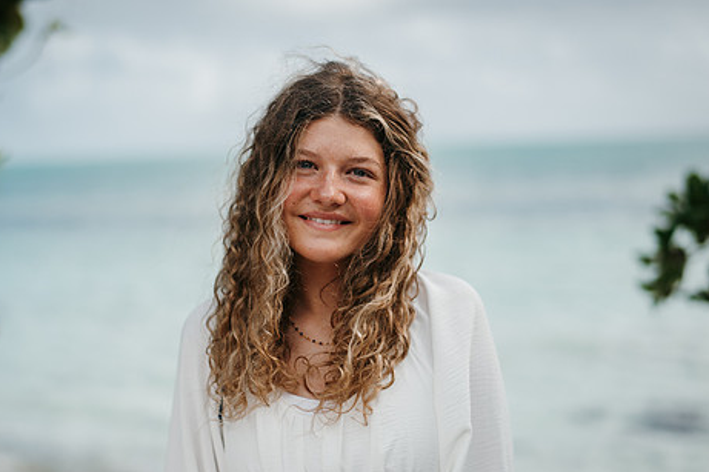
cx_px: 288
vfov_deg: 18.6
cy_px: 283
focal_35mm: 73
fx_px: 1437
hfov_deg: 27.7
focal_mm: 58
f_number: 2
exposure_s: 1/1000
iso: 200
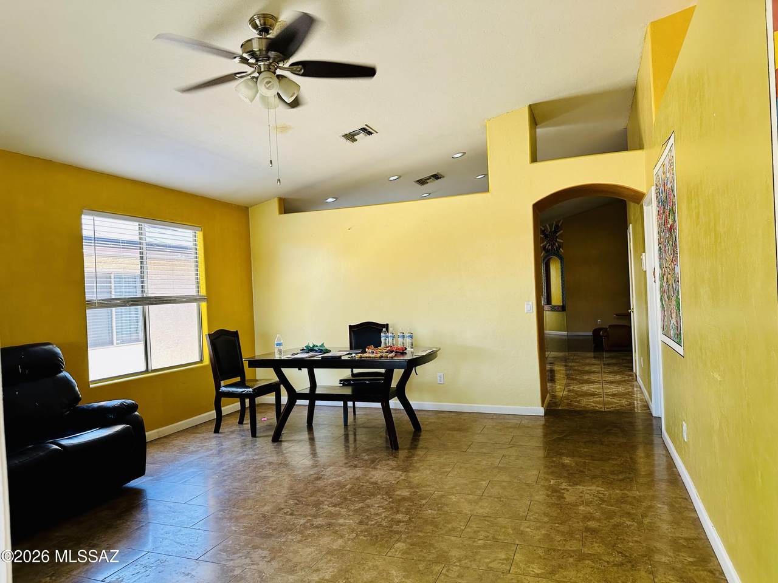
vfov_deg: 56.8
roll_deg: +2.0
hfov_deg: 71.6
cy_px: 292
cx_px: 389
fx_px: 539
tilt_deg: +0.7
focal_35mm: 24
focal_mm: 6.86
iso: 160
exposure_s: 1/121
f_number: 1.78
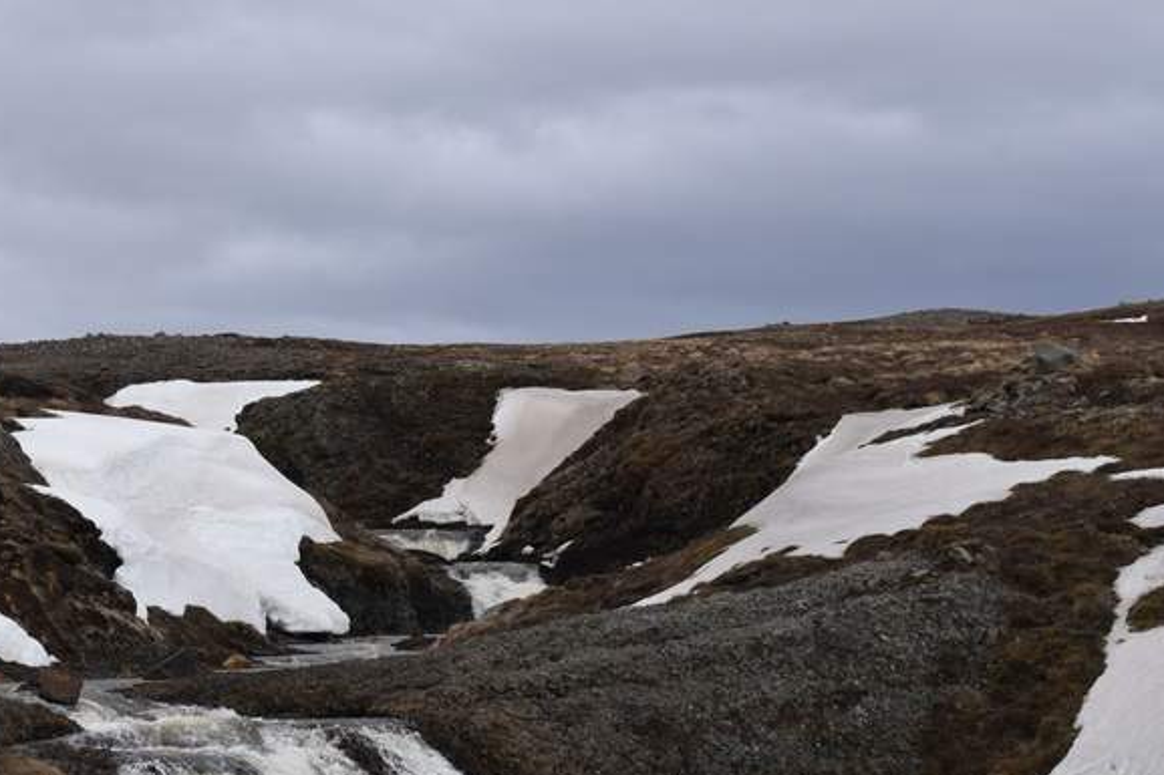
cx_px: 230
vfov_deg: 13.5
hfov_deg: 20.0
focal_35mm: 101
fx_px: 3265
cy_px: 607
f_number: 9
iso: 200
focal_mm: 38
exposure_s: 1/320
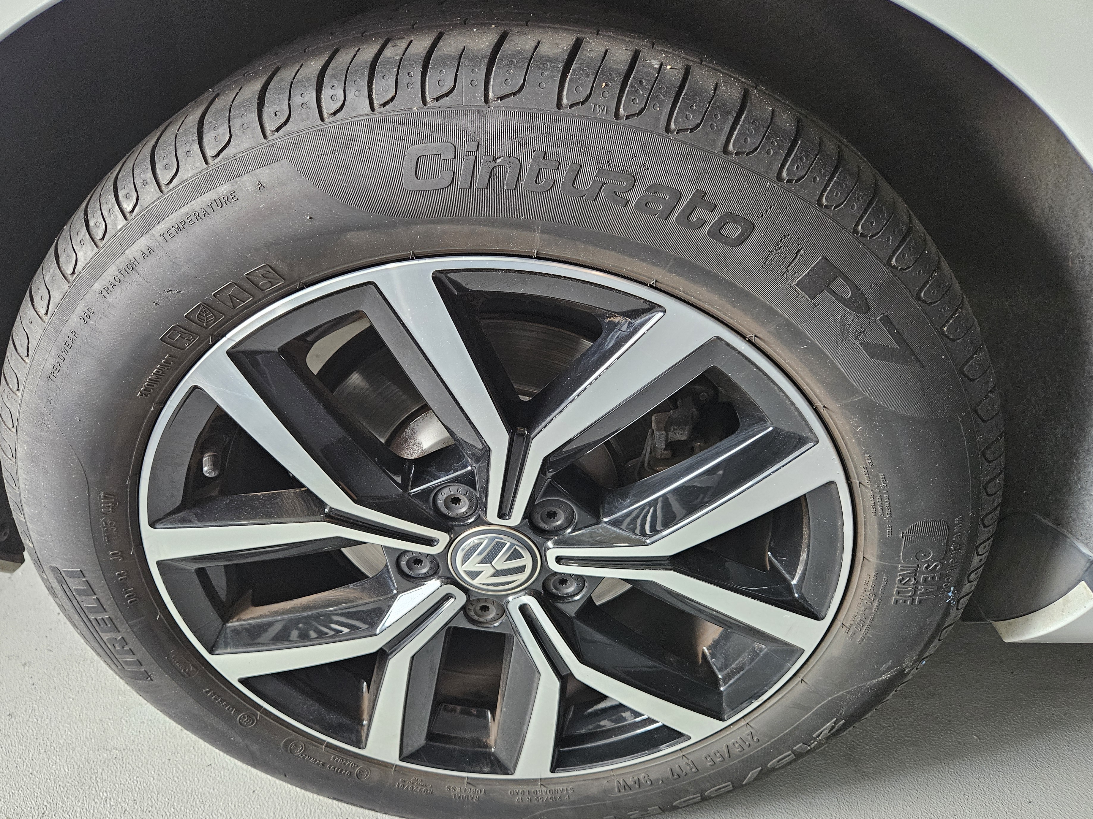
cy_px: 435
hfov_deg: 69.3
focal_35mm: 25
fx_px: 789
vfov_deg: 54.8
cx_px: 514
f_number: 1.8
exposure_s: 1/120
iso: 640
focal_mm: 5.4
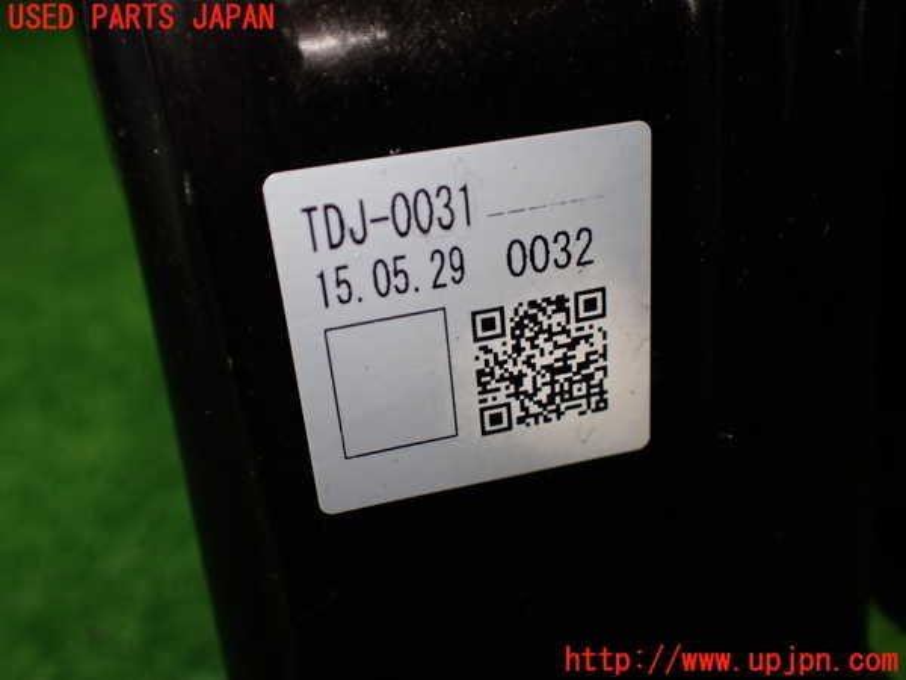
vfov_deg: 39.7
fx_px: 942
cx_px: 453
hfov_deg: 51.4
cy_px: 340
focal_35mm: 36
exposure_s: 1/160
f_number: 2.5
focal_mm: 6.37
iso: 250
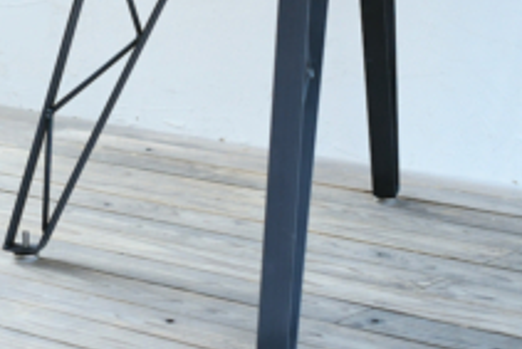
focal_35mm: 128
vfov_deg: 10.7
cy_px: 74
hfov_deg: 16.0
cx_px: 203
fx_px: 1857
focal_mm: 40
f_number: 4.5
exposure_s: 1/640
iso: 1600
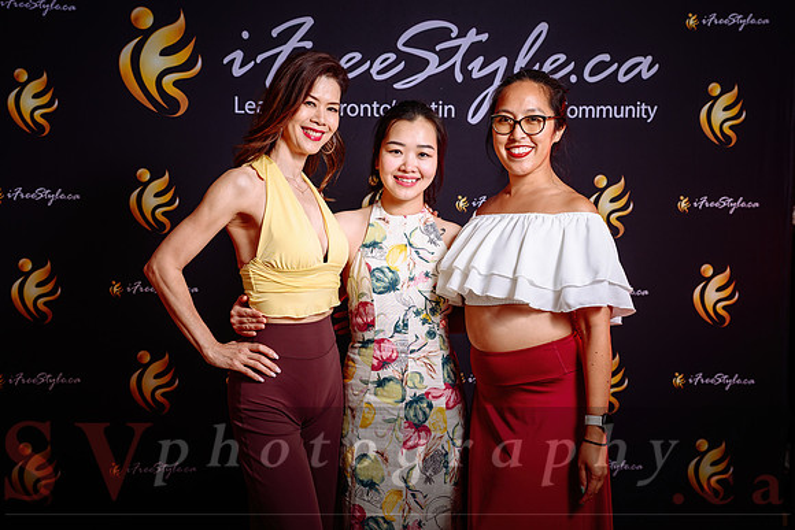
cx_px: 362
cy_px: 226
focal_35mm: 44
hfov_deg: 44.2
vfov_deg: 30.3
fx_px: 978
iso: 100
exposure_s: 1/160
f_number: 3.5
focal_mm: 38
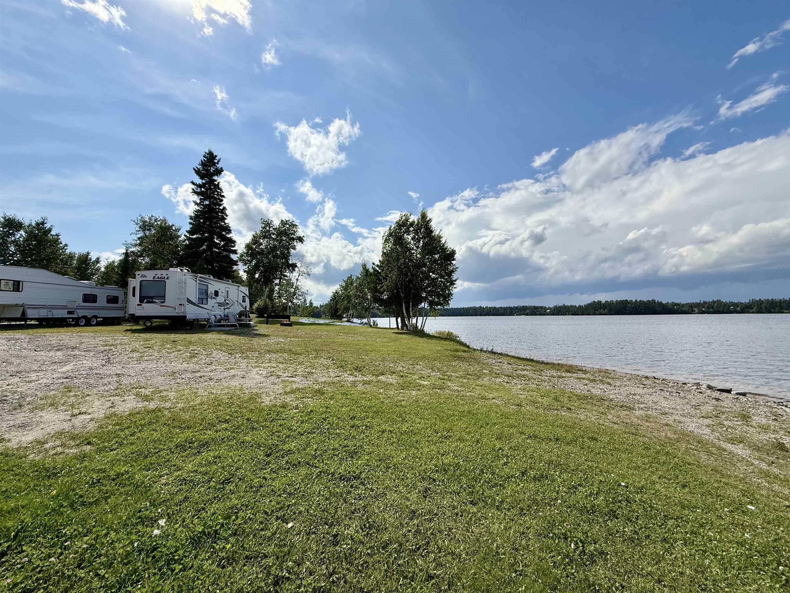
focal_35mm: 14
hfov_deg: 102.1
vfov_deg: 85.7
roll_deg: +1.4
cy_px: 296
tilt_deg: +3.3
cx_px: 395
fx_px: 320
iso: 50
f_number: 2.2
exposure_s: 1/5155
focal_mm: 2.22
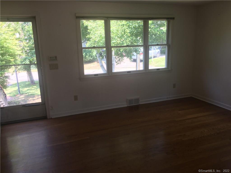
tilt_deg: -10.9
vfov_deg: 48.2
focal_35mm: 29
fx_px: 194
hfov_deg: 61.7
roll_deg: +0.4
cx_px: 116
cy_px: 86
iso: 25
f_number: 2.2
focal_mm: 4.15
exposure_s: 1/40
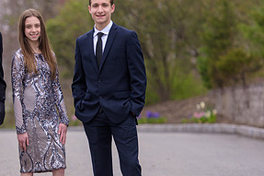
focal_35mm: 273
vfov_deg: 5.0
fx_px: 2001
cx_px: 50
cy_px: 111
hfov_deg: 7.5
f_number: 3.2
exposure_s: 1/1600
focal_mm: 135
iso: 400
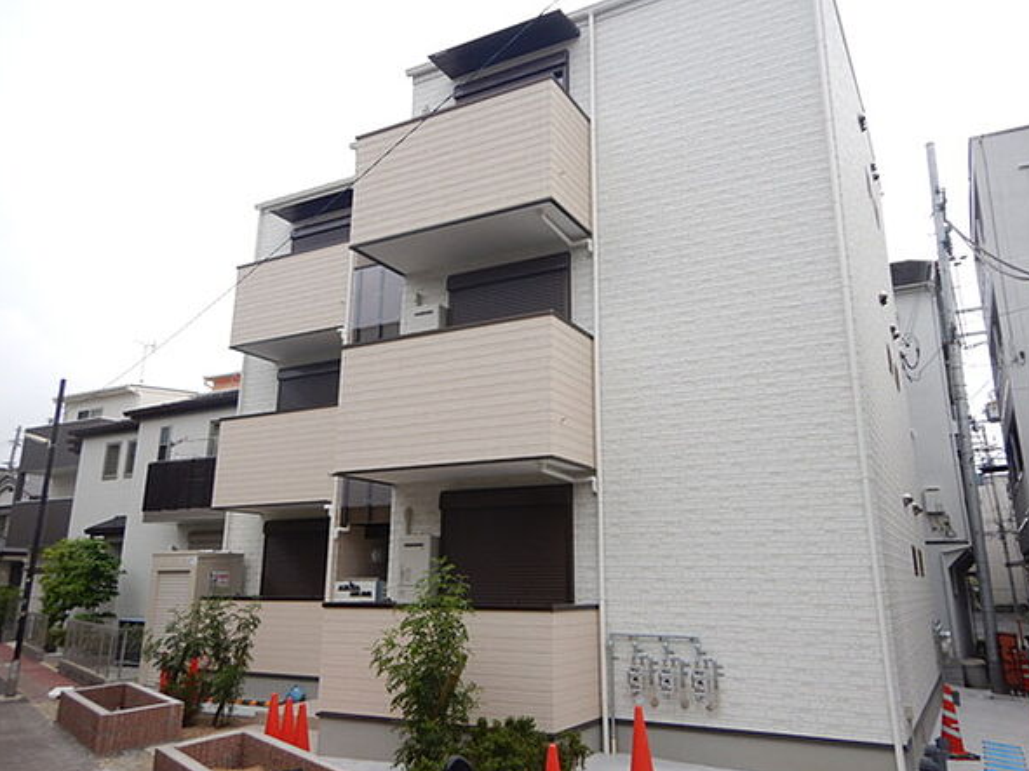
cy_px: 359
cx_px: 522
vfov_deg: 53.0
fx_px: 773
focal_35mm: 26
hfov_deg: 67.3
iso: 125
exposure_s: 1/640
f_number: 2.8
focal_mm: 4.3
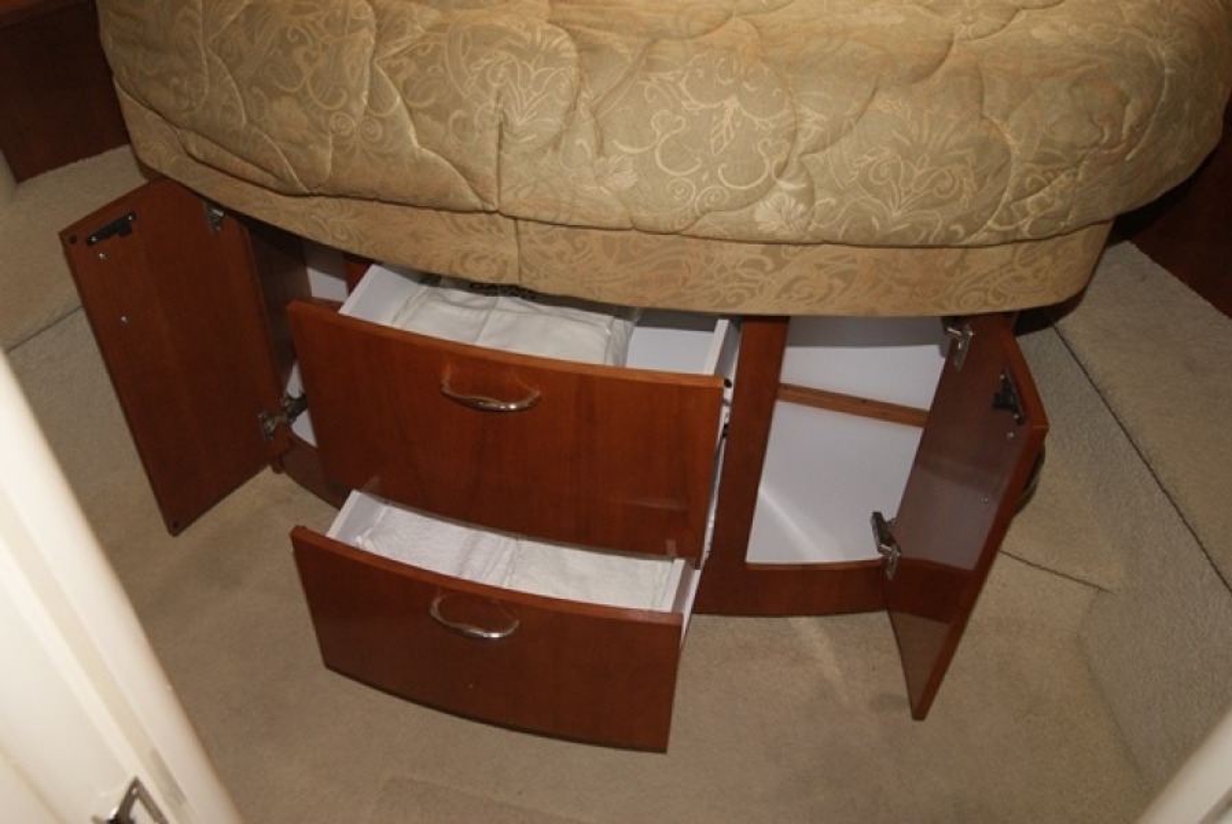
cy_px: 412
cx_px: 616
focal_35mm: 30
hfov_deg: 61.9
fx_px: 1028
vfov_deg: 43.7
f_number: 5.6
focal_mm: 20
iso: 400
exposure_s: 1/60
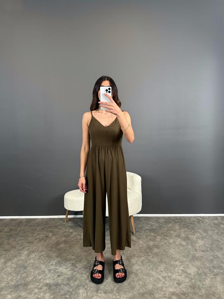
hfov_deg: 56.8
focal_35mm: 24
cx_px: 112
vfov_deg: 71.6
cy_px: 150
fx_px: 207
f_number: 1.78
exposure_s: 1/121
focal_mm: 6.86
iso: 160
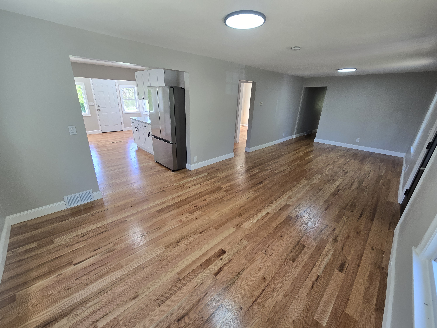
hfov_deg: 106.2
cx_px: 218
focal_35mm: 13
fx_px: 164
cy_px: 164
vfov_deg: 89.9
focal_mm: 2.2
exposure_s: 1/60
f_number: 2.2
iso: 64
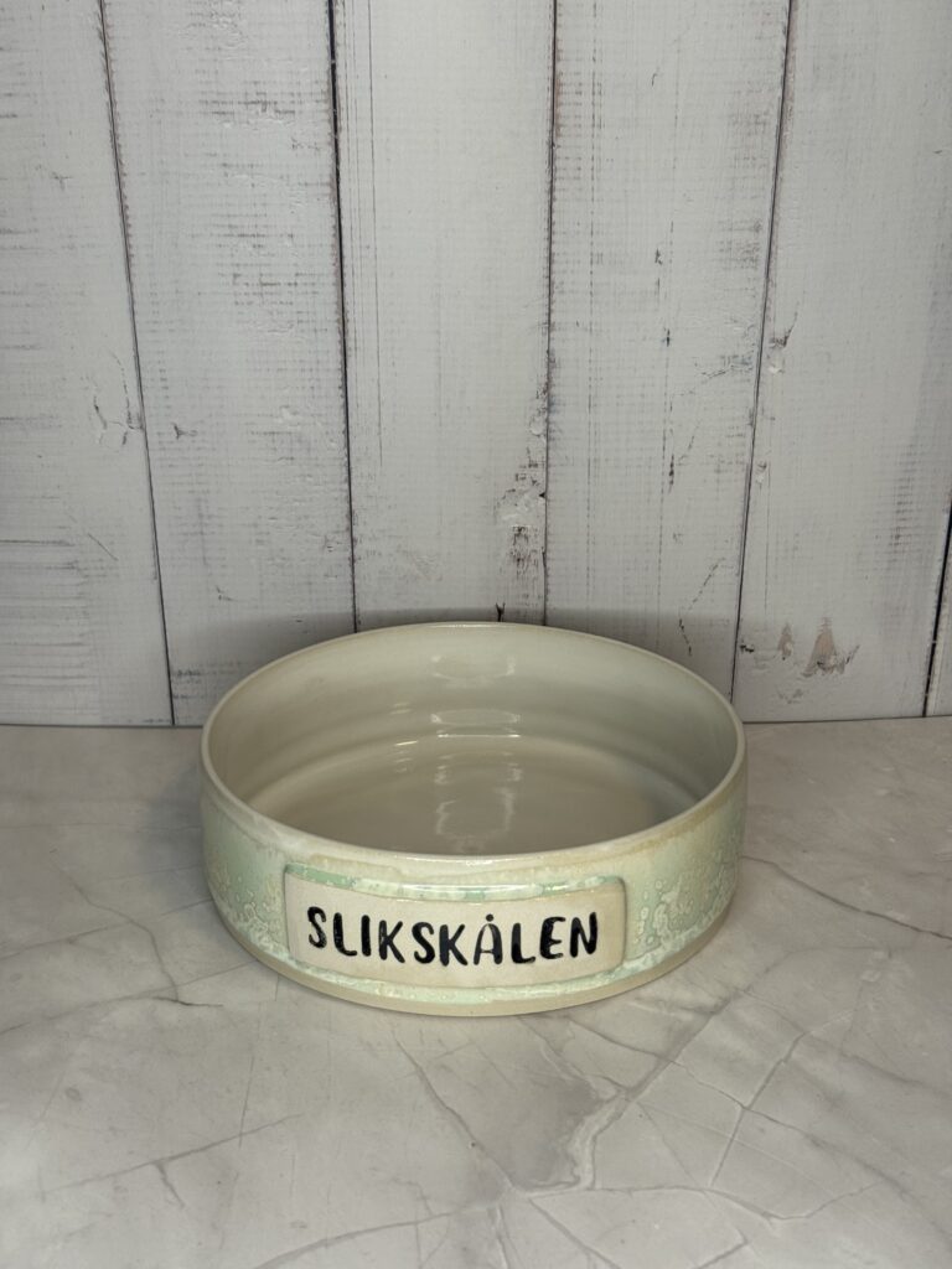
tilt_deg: -22.7
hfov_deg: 30.3
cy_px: 634
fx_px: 1760
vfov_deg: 39.7
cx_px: 476
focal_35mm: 48
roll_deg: -0.5
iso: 80
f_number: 1.78
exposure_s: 1/118
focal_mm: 6.76
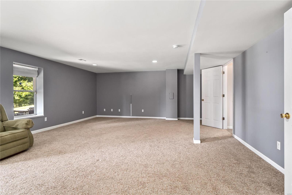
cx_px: 146
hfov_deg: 90.0
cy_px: 98
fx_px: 146
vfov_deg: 67.4
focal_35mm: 18
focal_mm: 9
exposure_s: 1/1.67
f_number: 8
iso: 400
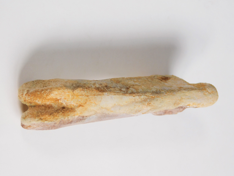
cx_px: 117
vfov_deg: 18.4
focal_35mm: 80
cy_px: 88
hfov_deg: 24.4
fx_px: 541
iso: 125
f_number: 4.4
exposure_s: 1/320
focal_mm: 14.2
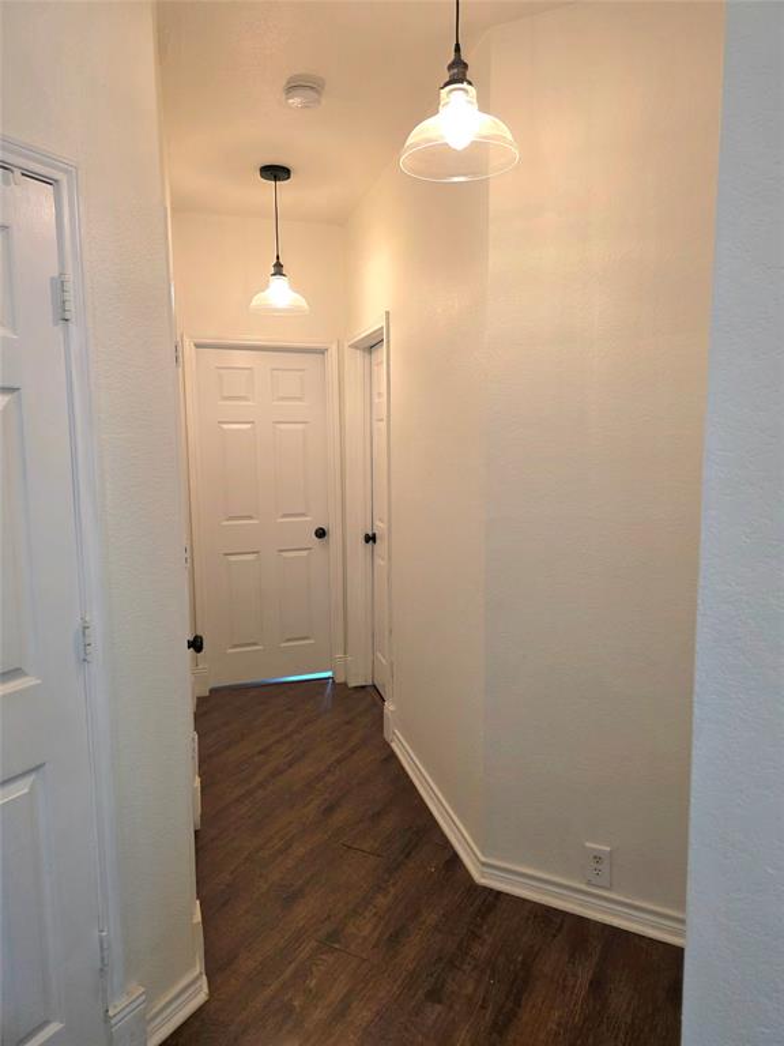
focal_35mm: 23
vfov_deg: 73.9
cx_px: 392
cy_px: 523
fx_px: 695
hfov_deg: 58.9
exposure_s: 1/120
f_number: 1.7
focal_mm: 6.3
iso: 320
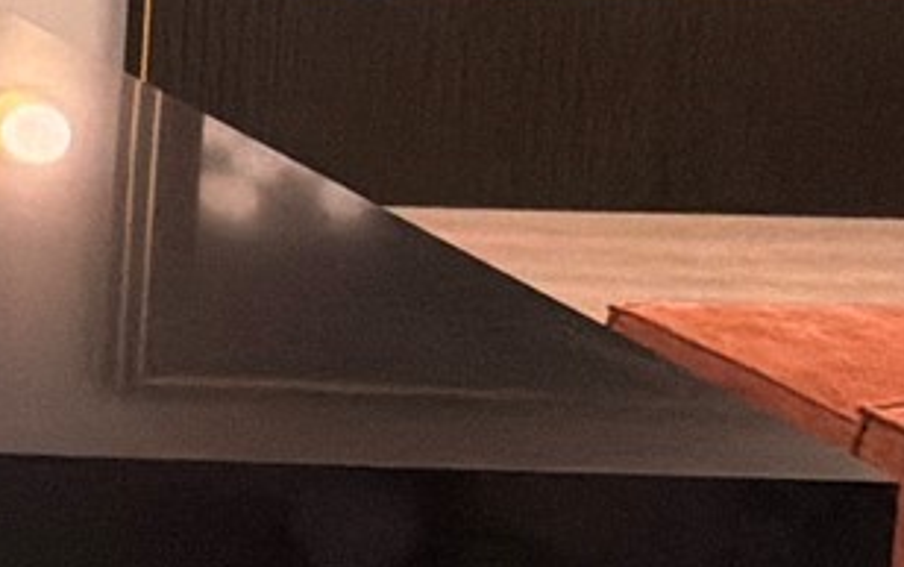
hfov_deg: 18.4
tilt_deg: -6.2
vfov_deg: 16.0
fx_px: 1898
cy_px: -200
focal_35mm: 77
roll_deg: -0.6
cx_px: -875
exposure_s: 1/60
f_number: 2.2
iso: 250
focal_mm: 2.22
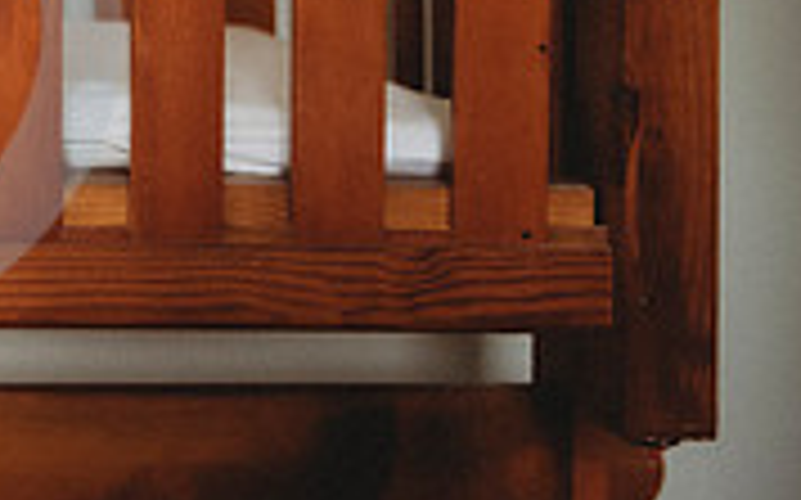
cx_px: -421
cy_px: -169
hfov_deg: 16.1
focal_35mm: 118
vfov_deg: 10.8
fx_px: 2574
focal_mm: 35
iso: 1600
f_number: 2.8
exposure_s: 1/125
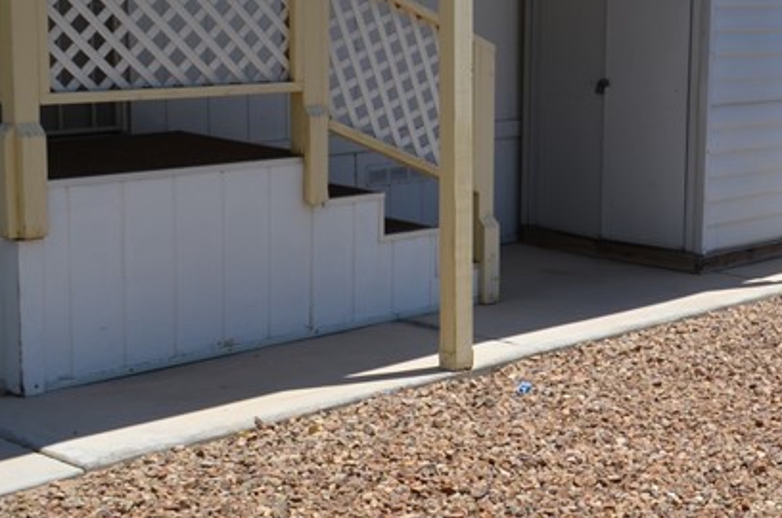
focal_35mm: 72
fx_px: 1560
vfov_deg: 18.8
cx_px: 814
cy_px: 170
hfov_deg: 26.4
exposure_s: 1/250
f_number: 8
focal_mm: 18
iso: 100
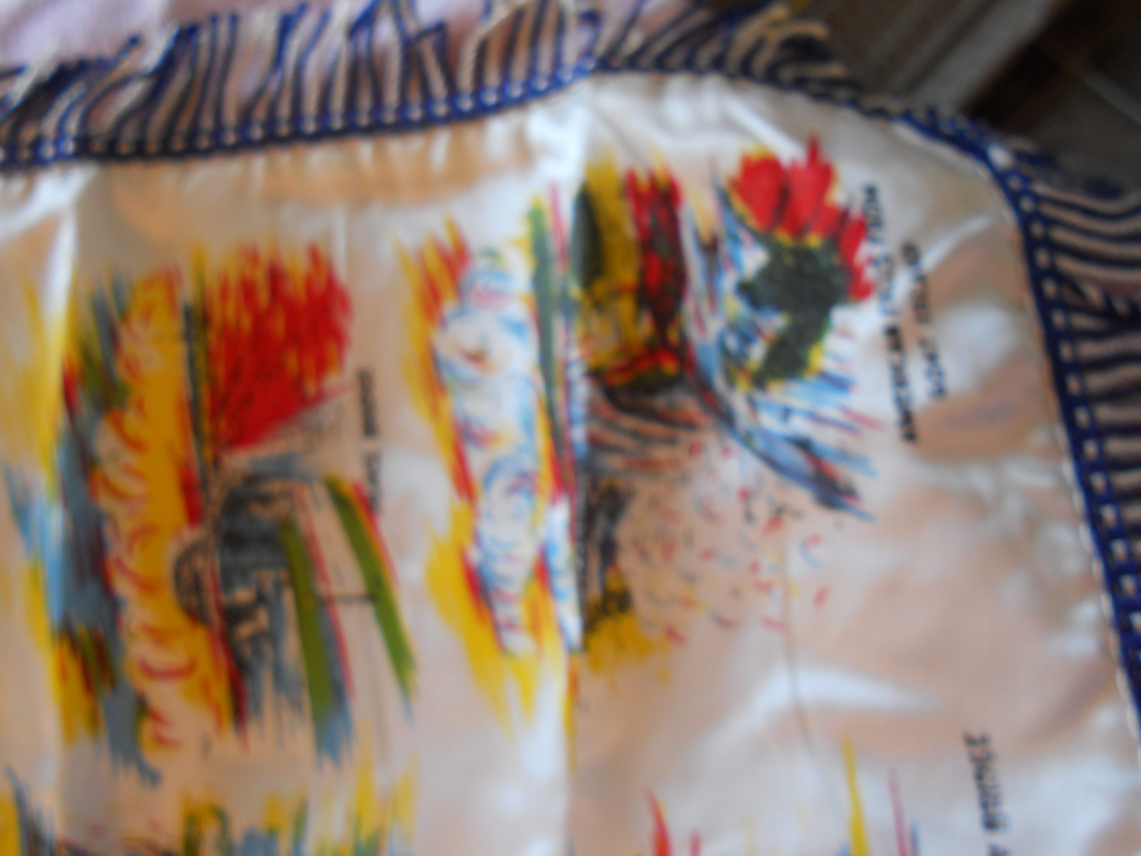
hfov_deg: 56.8
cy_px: 428
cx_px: 570
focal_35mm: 32
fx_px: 1055
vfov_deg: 44.2
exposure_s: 1/30
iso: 160
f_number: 3.5
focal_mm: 5.8
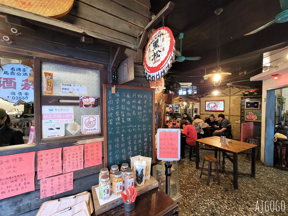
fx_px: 108
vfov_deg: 89.9
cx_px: 144
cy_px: 108
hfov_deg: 106.2
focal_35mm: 13
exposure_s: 1/30
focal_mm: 2.2
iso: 640
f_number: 2.2
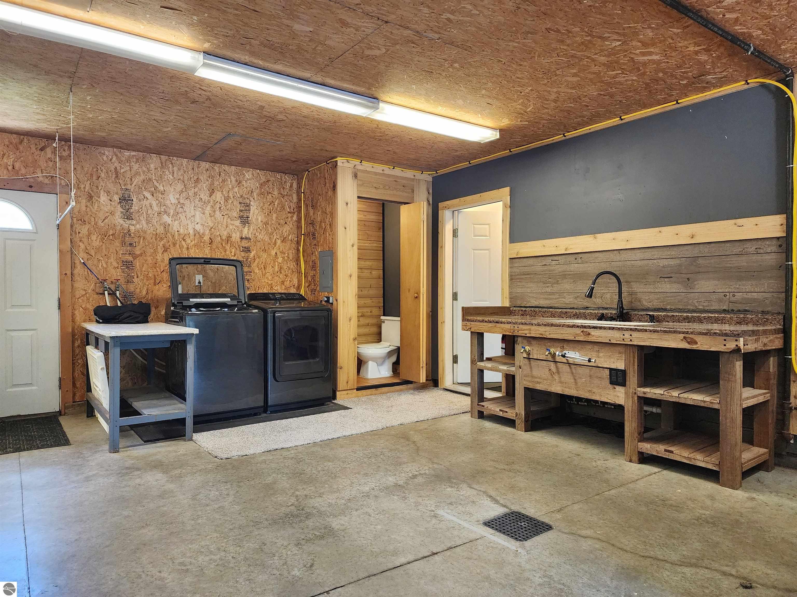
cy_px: 298
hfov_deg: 73.9
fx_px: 530
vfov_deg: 58.9
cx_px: 398
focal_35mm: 23
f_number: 1.8
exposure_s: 1/120
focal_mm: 6.4
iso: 800
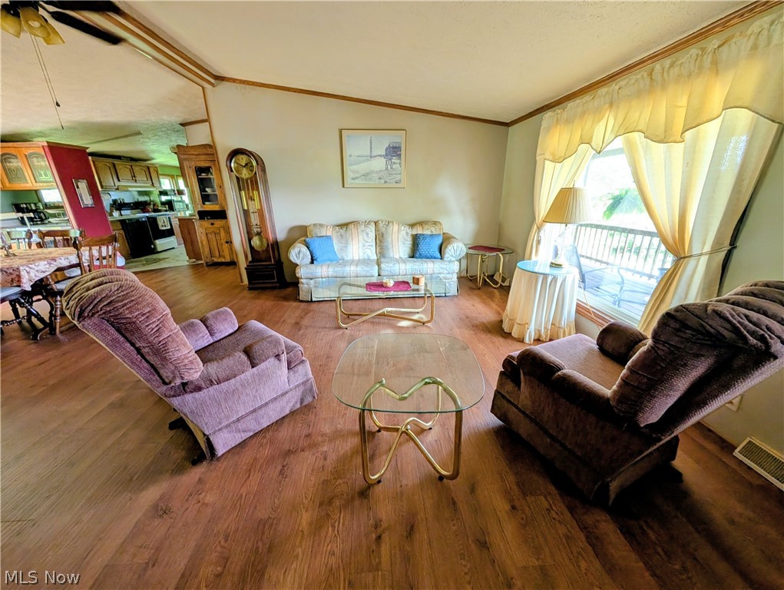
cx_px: 392
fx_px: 272
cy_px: 295
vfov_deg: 94.6
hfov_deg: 110.5
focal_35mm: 12
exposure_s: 1/31.2
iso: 85
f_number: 1.7
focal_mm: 2.02
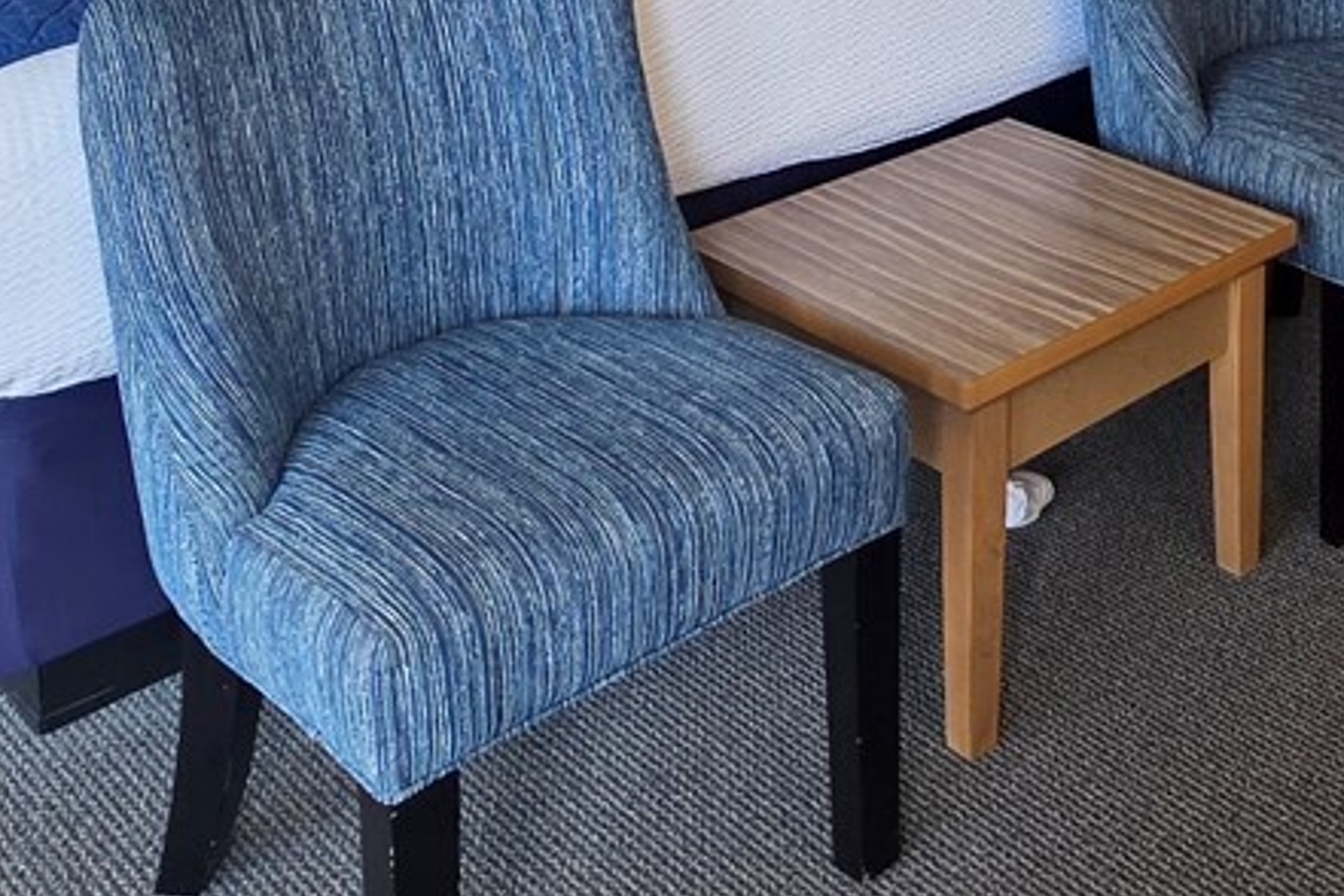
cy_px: -384
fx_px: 1829
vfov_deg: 23.1
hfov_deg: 36.1
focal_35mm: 49
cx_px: 1362
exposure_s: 1/120
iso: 64
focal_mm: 2.2
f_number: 1.9
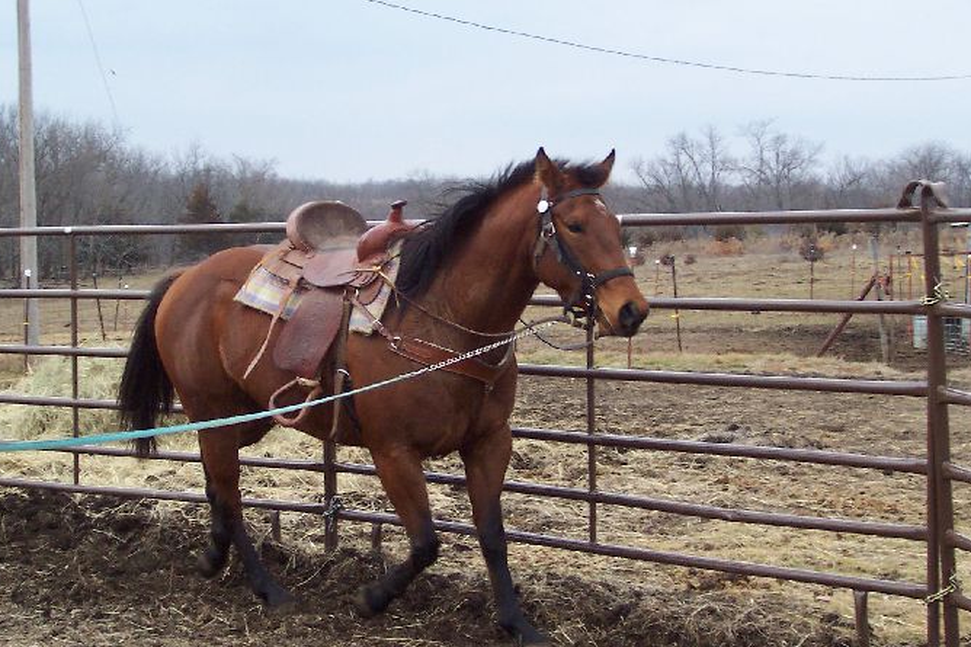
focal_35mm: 71
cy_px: 342
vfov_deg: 19.2
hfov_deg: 28.4
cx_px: 442
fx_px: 1914
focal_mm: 8.6
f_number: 3.4
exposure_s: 1/180
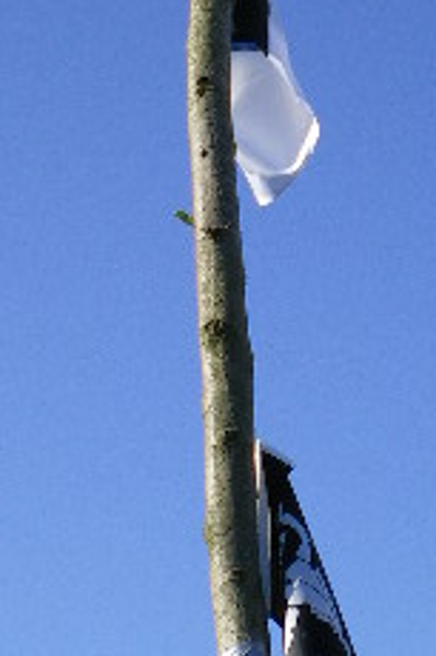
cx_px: 251
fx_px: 2001
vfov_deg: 18.5
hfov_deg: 12.4
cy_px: 177
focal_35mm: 110
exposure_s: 1/320
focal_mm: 6.3
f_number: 4.6
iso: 64
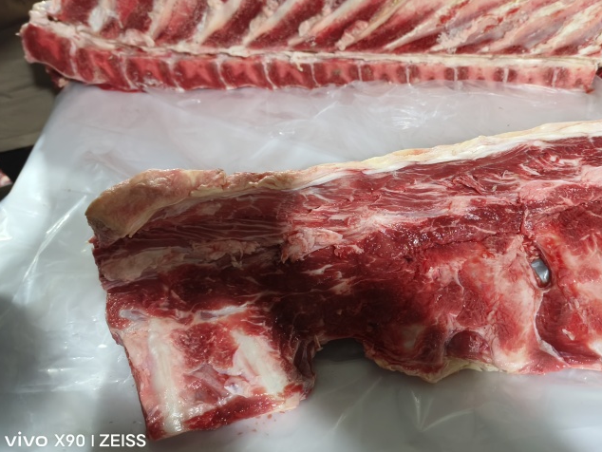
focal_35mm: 29
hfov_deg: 61.0
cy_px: 199
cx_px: 368
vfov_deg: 48.2
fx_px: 505
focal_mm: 5.5
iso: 3859
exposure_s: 1/212
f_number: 1.75
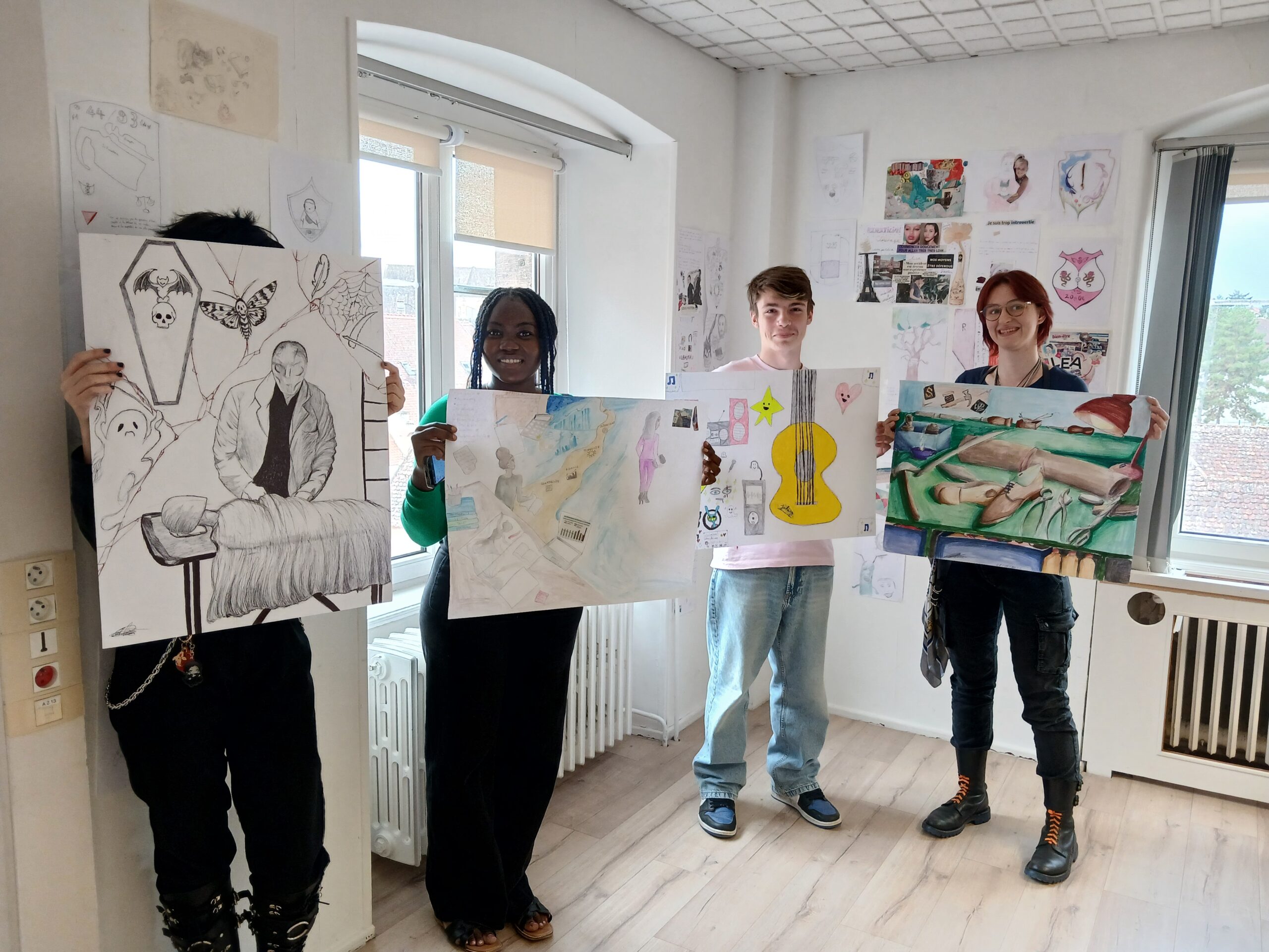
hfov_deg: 65.3
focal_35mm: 27
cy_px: 476
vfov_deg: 51.4
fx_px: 990
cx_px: 634
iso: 160
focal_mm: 3.98
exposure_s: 1/50
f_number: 1.8
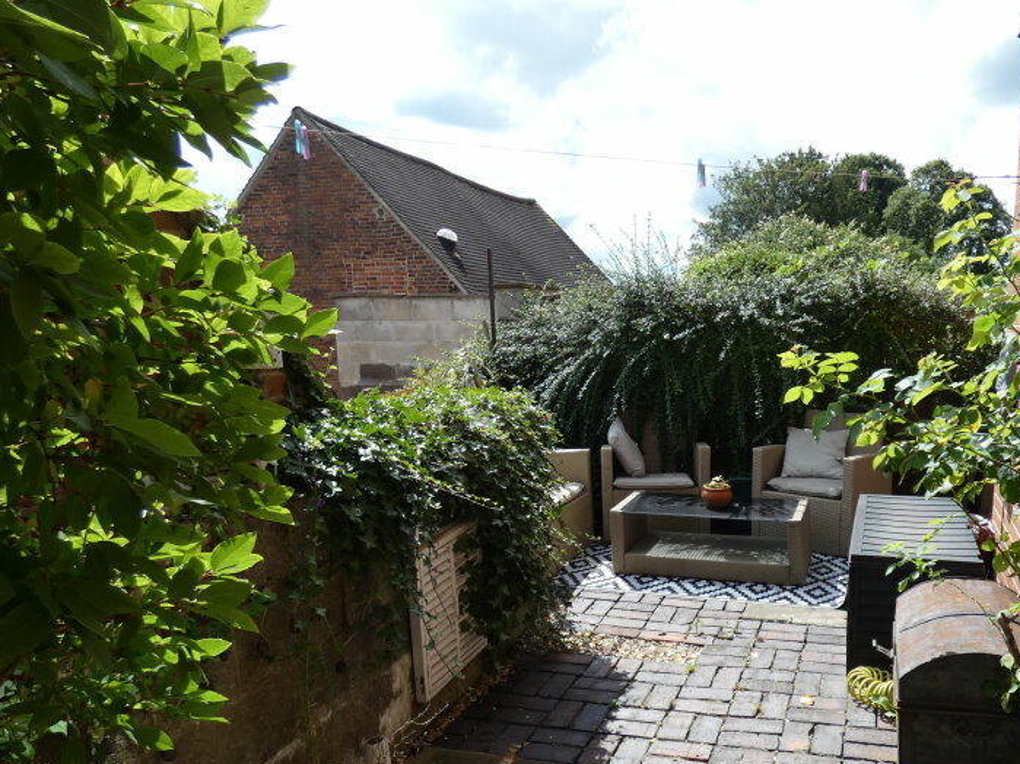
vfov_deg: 49.1
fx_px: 825
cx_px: 669
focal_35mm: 28
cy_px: 488
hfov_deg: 62.1
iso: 80
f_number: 2.8
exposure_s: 1/1000
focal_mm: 3.6
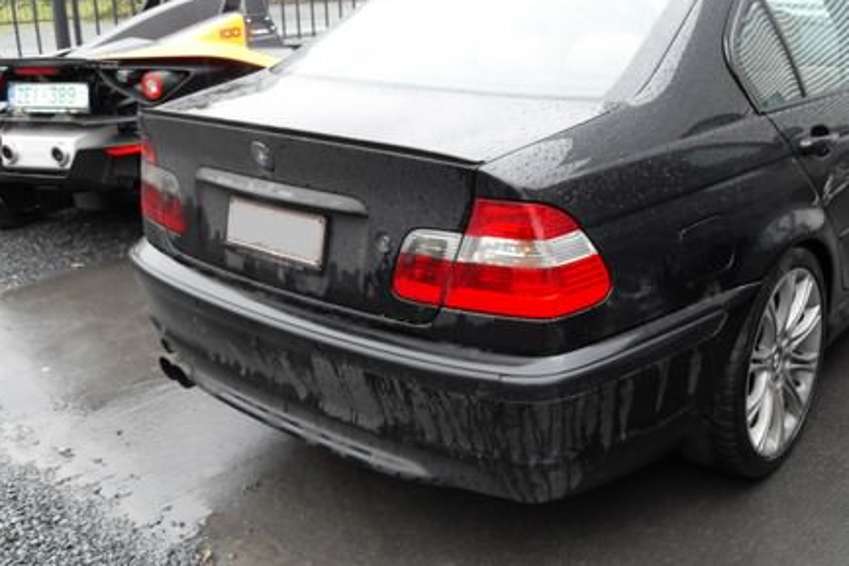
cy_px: 211
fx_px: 920
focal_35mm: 39
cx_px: 529
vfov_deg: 34.1
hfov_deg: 49.1
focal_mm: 6
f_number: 2.8
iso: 100
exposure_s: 1/60
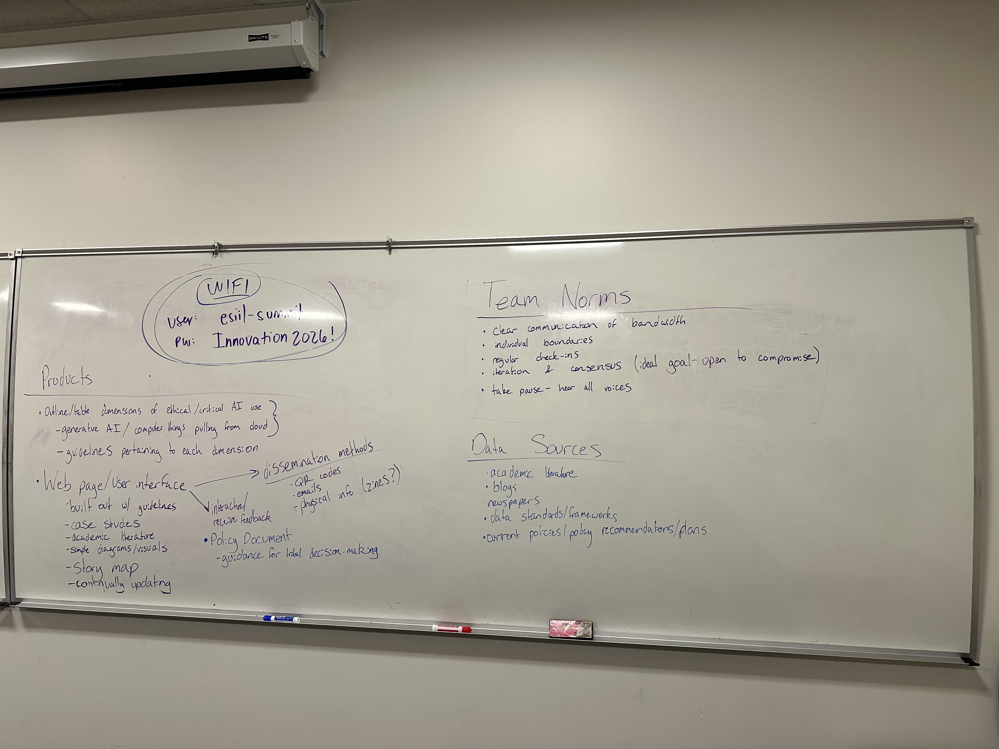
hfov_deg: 71.6
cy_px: 374
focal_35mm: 24
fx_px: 693
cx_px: 500
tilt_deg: +1.4
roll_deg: -1.0
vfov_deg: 56.8
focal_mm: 6.86
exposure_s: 1/99
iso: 160
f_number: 1.78
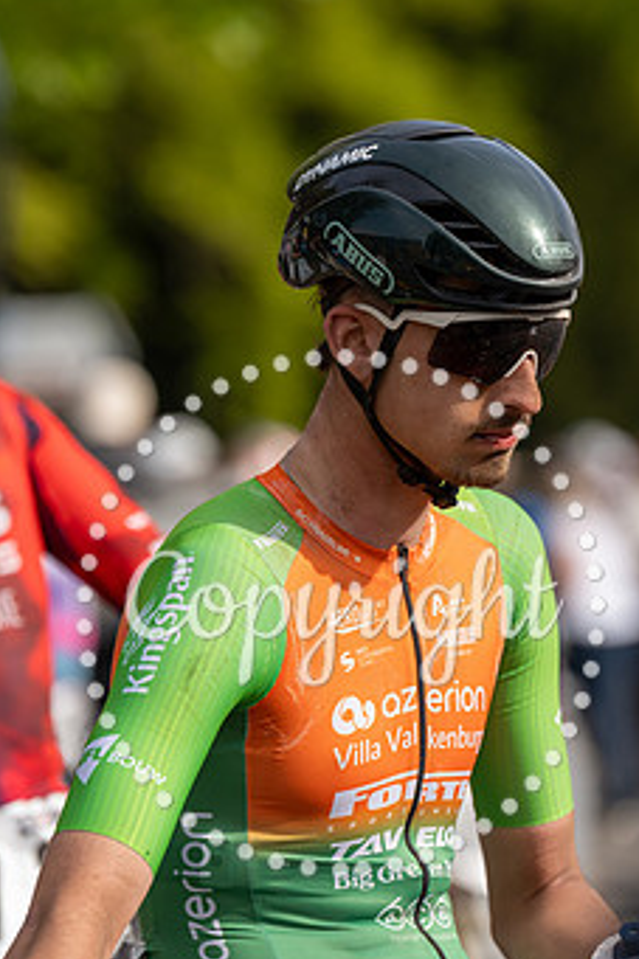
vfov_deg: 7.8
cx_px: 394
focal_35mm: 264
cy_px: 374
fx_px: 7036
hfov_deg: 5.2
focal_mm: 200
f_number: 4
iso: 160
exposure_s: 1/1000
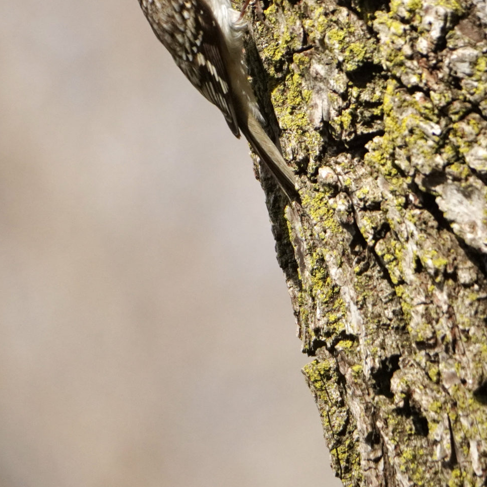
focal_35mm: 1182
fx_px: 18814
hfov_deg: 1.5
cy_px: 81
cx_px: 374
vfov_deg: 1.5
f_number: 6.3
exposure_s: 1/3200
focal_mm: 350
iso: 1250
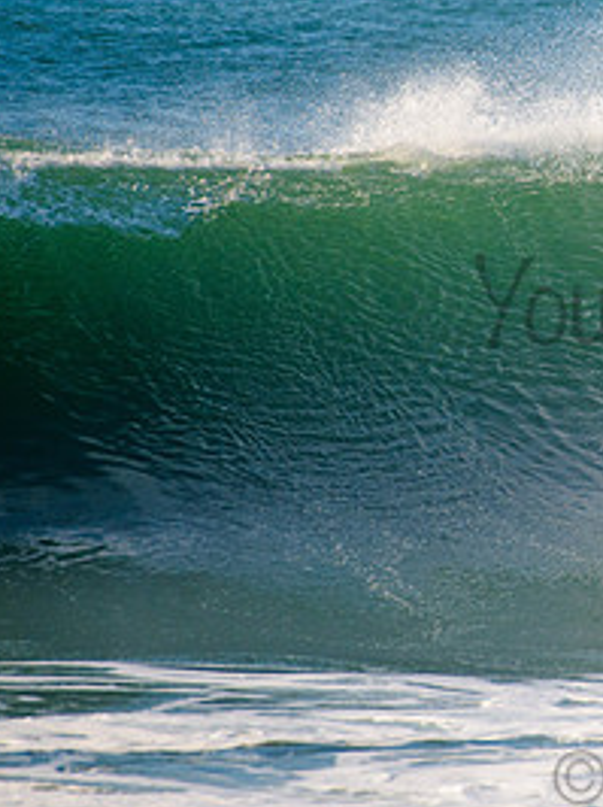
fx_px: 24404
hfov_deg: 1.4
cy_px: 275
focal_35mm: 1049
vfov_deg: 1.9
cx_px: 788
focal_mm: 500
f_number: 5.6
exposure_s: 1/1600
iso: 250
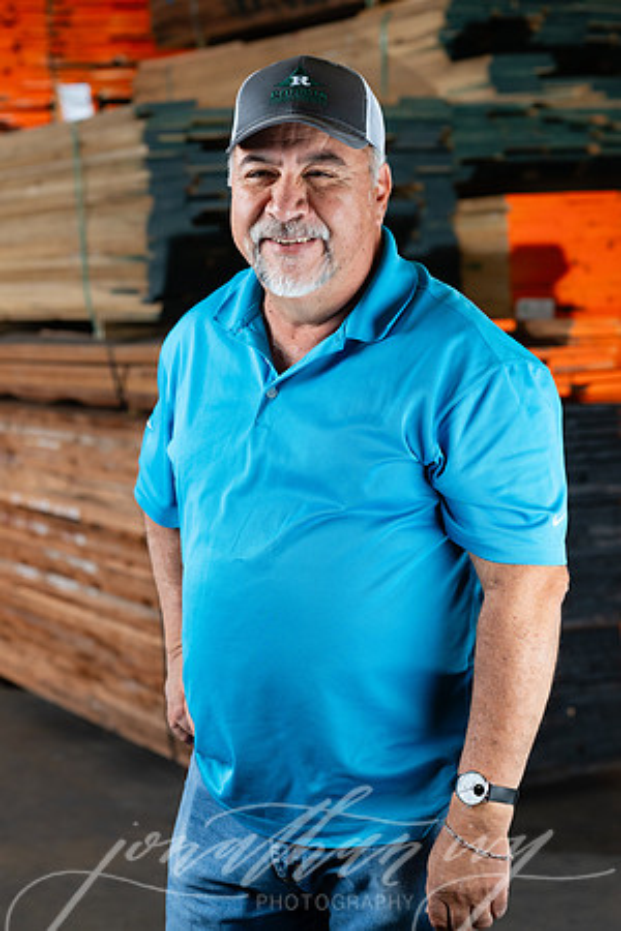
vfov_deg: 23.9
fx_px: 2199
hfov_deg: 16.1
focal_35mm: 85
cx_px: 310
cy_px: 466
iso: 400
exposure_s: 1/60
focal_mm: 85
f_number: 5.6
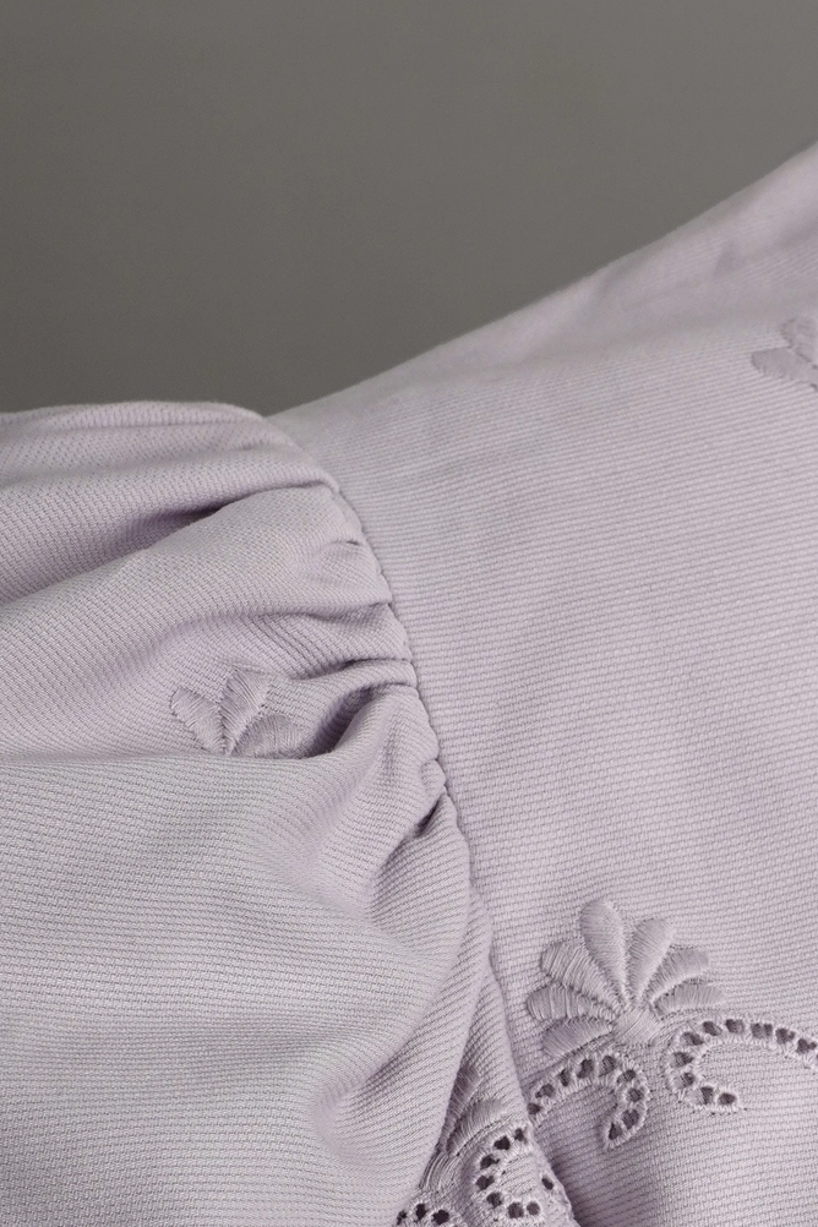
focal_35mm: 138
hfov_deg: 9.8
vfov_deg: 14.7
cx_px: 1003
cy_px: 1043
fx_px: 4703
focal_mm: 32
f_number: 7.1
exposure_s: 1/60
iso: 320
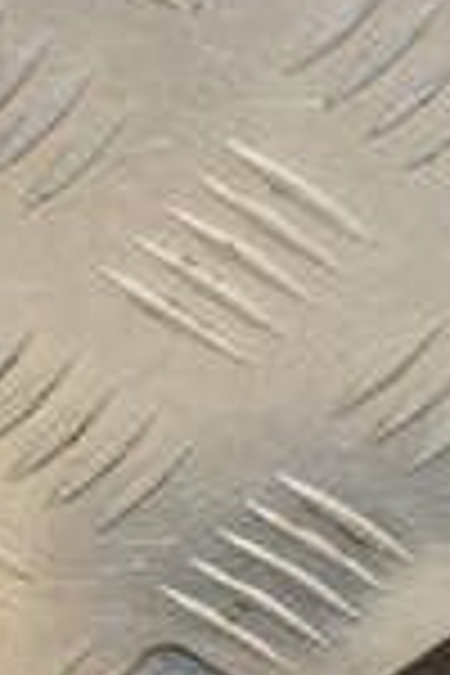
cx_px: 900
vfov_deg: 8.1
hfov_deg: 5.3
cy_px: 765
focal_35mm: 252
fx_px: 4725
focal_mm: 42
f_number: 7.1
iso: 800
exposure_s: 1/200
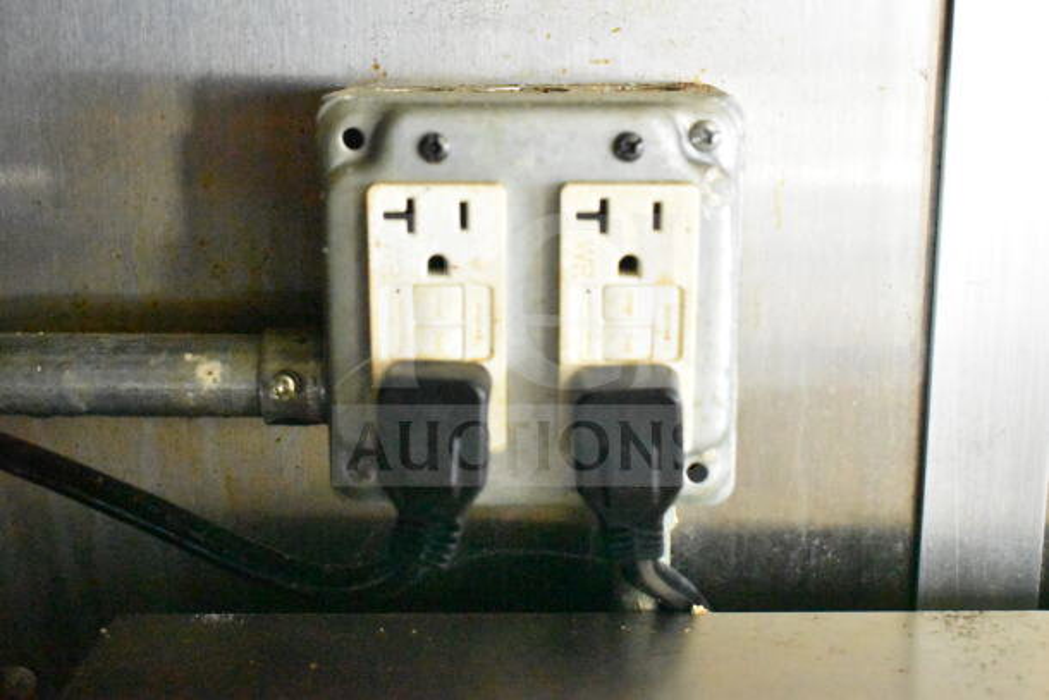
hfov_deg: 42.3
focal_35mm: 46
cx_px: 524
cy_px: 350
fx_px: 1355
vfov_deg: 29.0
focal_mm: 31
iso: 25600
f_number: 4.2
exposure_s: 1/50
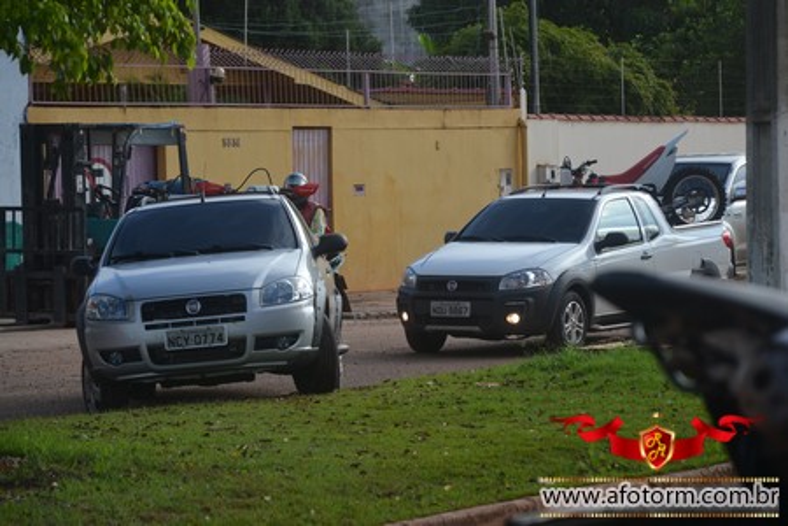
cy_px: 263
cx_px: 394
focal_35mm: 158
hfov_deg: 13.0
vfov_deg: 8.7
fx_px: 3447
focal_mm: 105
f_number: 5.6
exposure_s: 1/500
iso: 140
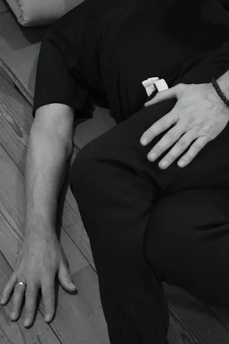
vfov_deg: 24.6
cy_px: 63
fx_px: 773
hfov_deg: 16.7
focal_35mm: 81
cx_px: 178
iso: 4000
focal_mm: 24
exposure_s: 1/60
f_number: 3.8
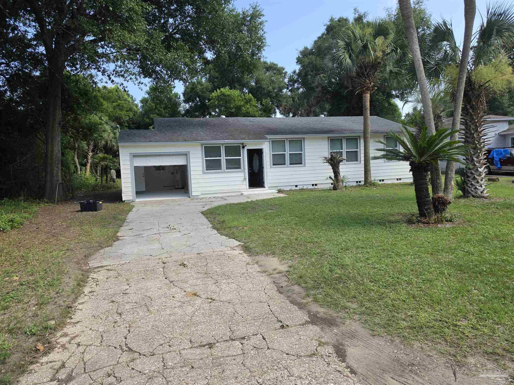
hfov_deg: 73.9
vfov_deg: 58.9
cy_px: 192
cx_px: 257
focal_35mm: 23
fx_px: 342
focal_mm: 6.5
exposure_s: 1/2679
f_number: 1.4
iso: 64
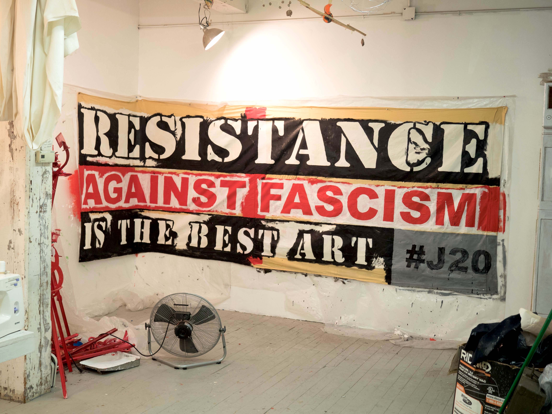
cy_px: 207
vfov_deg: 34.3
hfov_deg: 44.8
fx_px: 670
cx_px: 276
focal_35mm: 42
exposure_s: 1/40
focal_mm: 21
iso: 400
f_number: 2.8
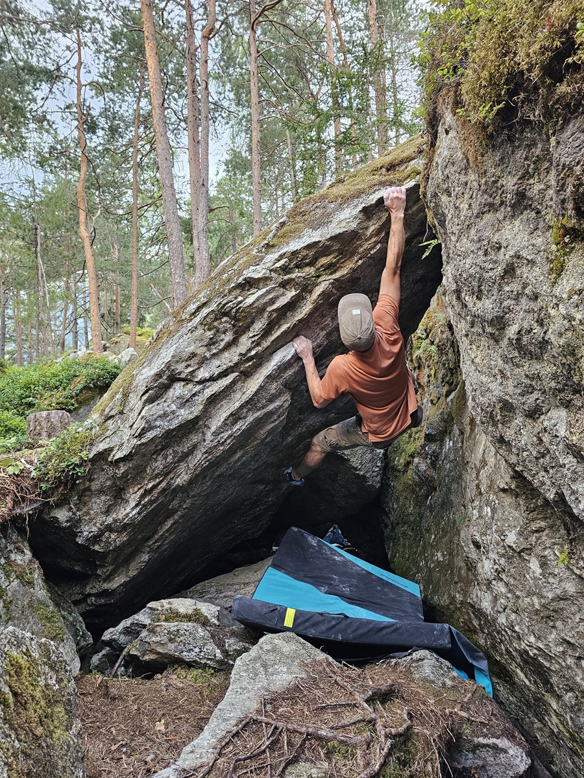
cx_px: 292
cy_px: 389
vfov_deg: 73.9
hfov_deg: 58.9
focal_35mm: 23
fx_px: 517
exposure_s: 1/100
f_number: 1.7
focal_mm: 6.3
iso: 200
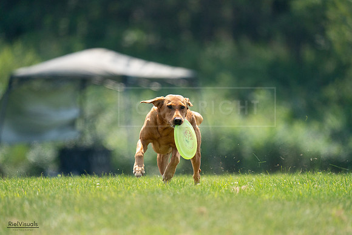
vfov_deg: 2.3
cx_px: 176
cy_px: 118
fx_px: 5868
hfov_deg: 3.4
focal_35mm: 600
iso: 2000
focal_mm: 600
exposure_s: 1/4000
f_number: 6.3
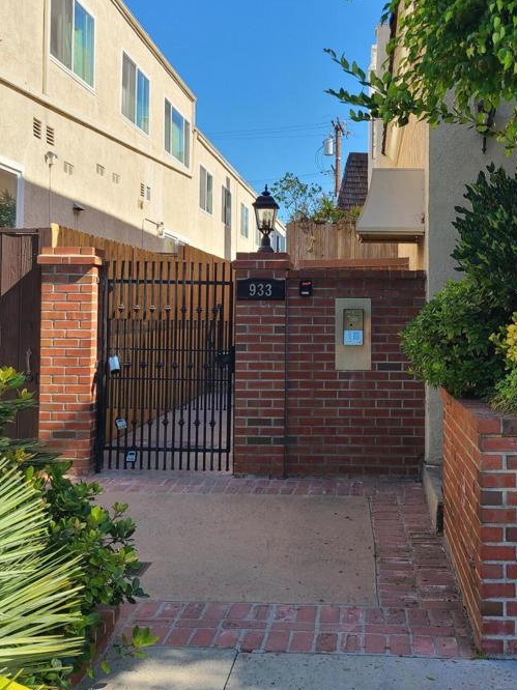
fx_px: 797
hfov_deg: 35.6
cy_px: 305
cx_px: 347
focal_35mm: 40
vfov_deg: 46.7
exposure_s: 1/932
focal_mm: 5.4
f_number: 1.8
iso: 40
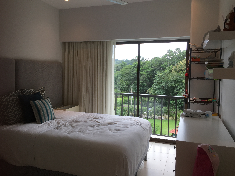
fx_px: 204
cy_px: 85
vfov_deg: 46.8
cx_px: 114
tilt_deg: -2.0
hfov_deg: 60.0
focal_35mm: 30
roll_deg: -2.1
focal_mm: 4.15
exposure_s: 1/120
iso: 32
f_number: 2.2
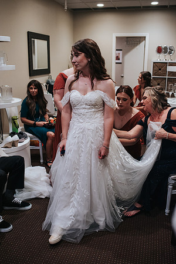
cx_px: 88
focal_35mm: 35
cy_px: 132
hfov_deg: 37.9
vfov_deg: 54.4
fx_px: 257
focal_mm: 35
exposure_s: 1/200
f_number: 3.2
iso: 1000
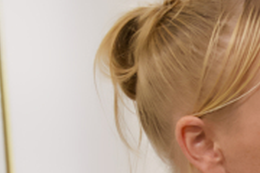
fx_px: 1264
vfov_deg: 7.7
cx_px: 454
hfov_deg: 11.0
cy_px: 280
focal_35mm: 175
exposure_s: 1/60
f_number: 4
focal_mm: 41
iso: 1000
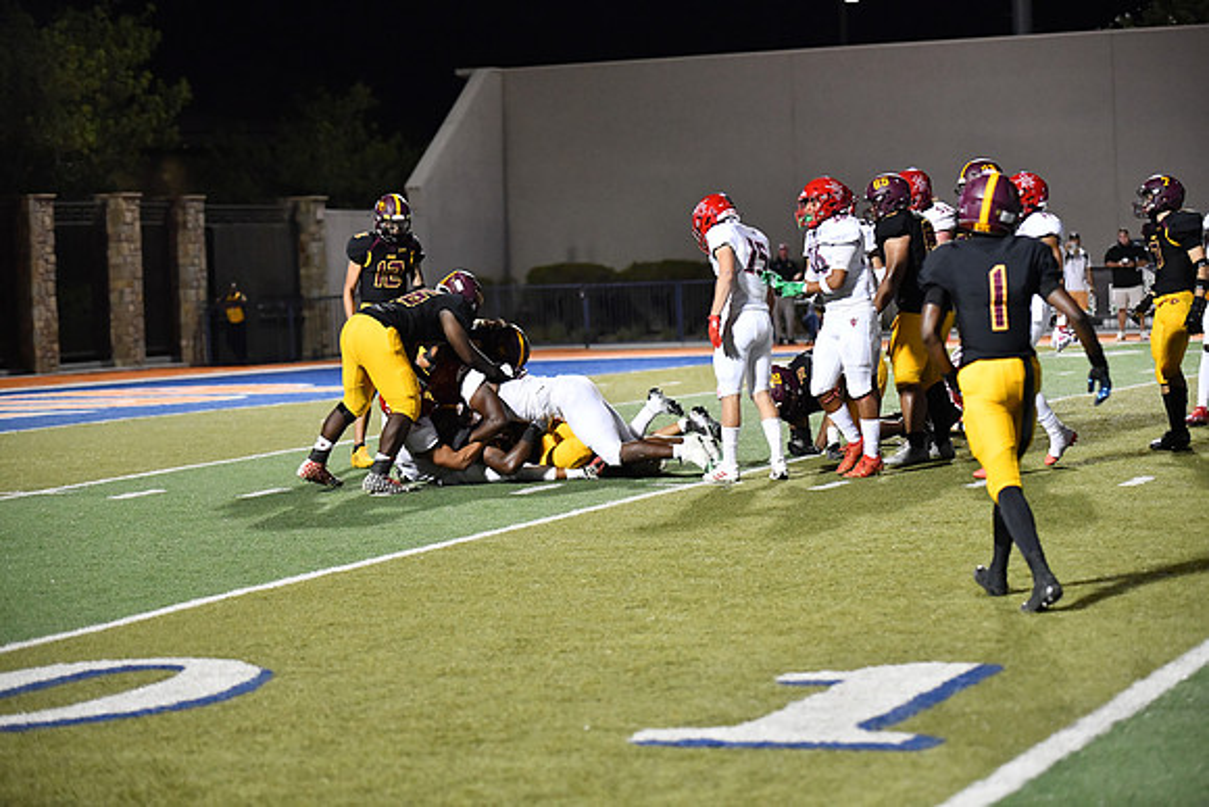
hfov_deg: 19.5
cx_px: 604
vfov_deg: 13.0
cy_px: 404
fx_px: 3527
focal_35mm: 105
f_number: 2.8
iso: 6400
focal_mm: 105
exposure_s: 1/1250
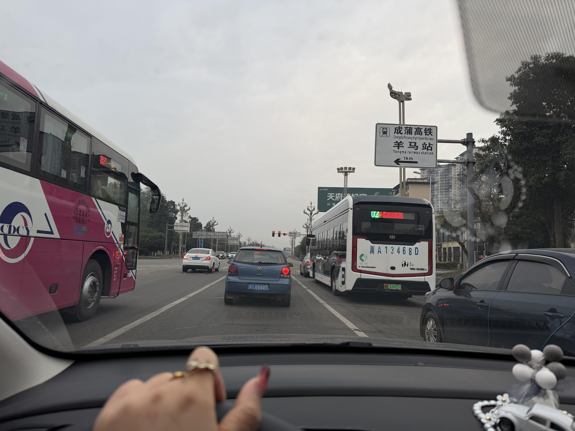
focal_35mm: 24
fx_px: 399
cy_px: 216
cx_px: 288
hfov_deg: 71.6
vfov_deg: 56.8
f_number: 1.78
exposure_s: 1/273
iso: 64
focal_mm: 6.76
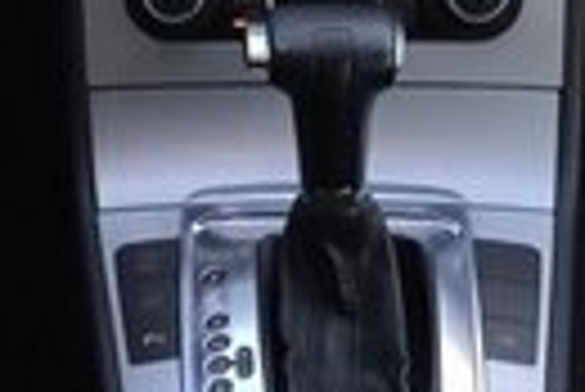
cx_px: 207
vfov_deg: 8.3
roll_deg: +1.9
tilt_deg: -10.3
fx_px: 2489
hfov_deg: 13.4
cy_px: -552
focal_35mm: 153
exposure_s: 1/128
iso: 32
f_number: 2.2
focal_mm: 4.15
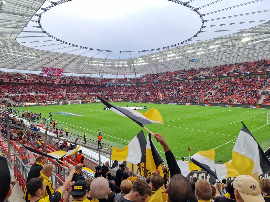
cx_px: 135
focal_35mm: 23
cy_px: 101
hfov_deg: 73.9
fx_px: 179
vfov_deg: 58.9
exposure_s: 1/100
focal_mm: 6.4
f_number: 1.8
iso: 50
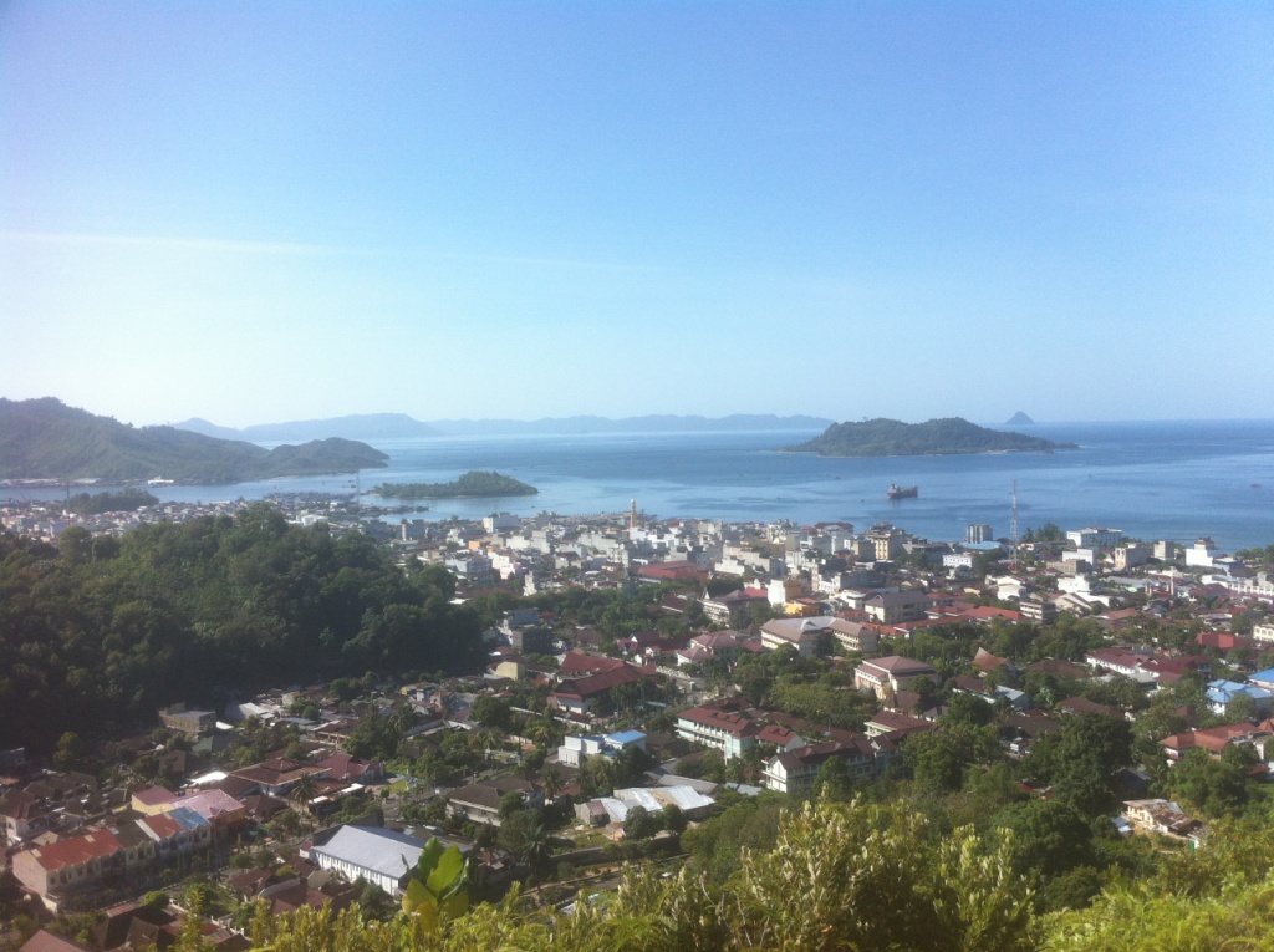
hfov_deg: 52.7
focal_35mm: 35
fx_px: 1286
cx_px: 637
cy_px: 476
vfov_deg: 40.6
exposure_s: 1/943
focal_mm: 3.85
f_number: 2.8
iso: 80
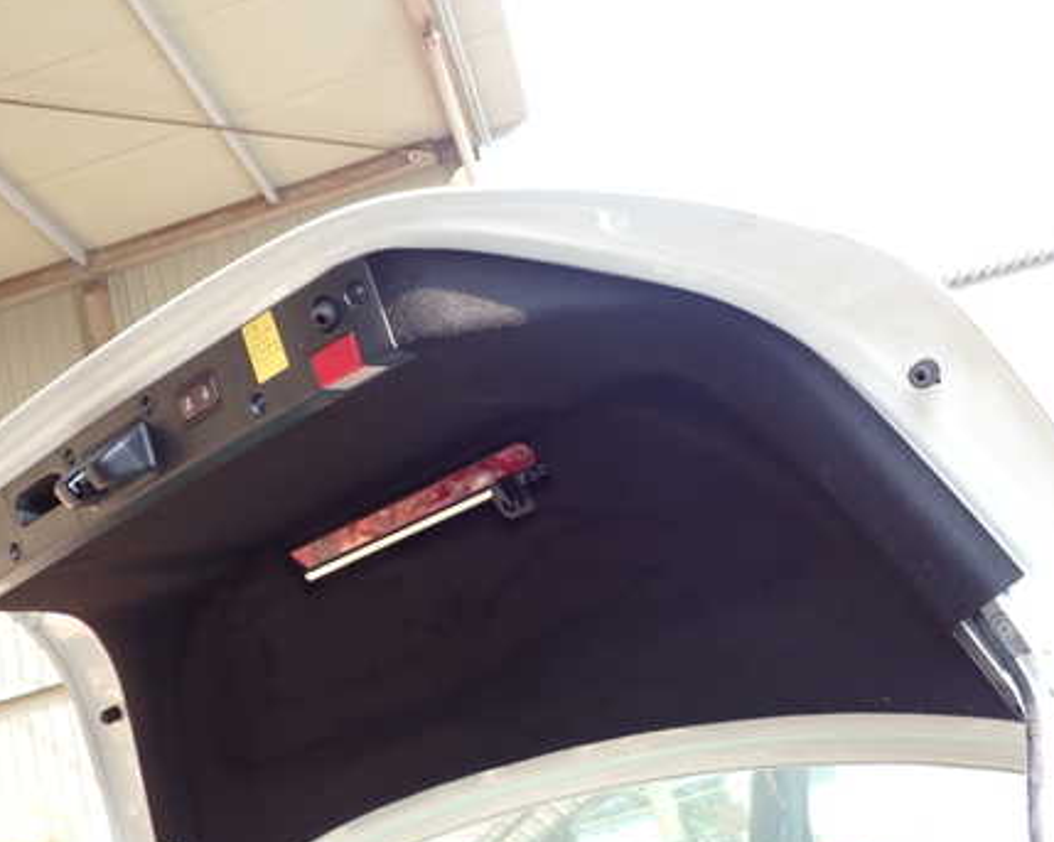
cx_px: 570
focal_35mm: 41
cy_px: 464
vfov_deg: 36.4
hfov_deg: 44.8
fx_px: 1279
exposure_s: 1/80
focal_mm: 5.4
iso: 100
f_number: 2.3
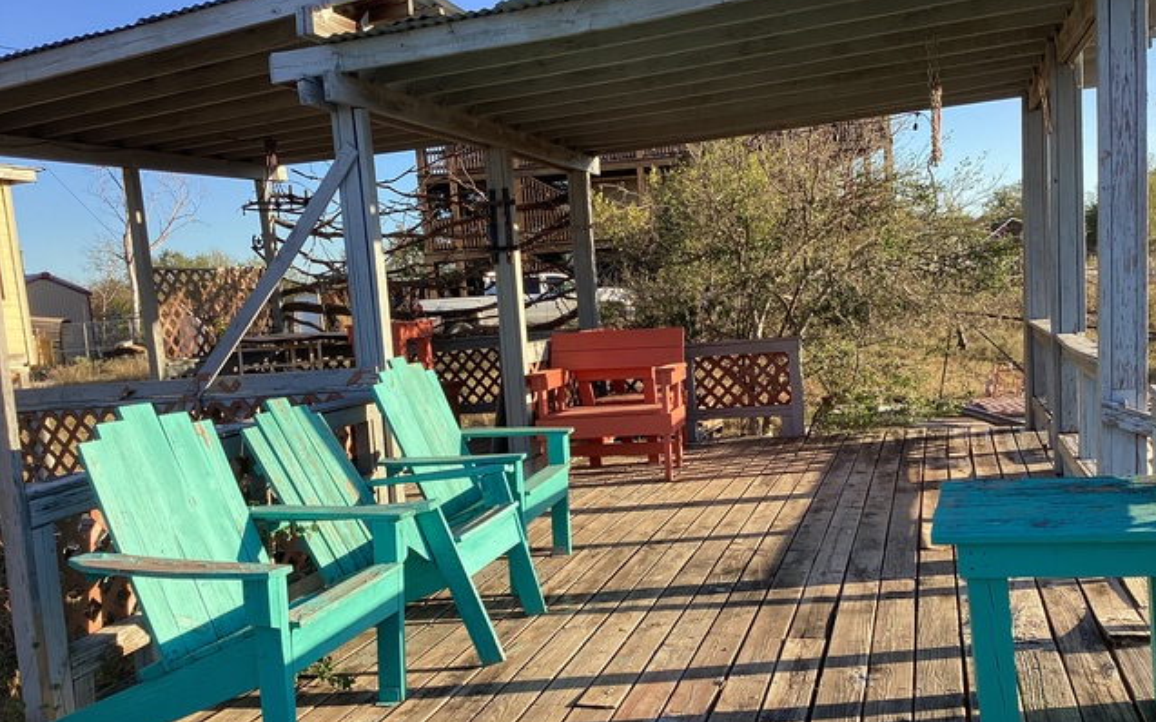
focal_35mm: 33
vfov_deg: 38.2
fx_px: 1040
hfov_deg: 58.1
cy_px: 410
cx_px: 579
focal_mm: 3.3
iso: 25
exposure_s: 1/409
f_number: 2.4
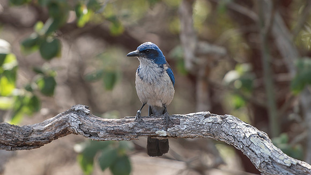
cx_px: 143
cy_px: 80
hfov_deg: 5.2
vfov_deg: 2.9
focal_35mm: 413
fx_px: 3405
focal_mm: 200
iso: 100
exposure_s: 1/250
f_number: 2.8
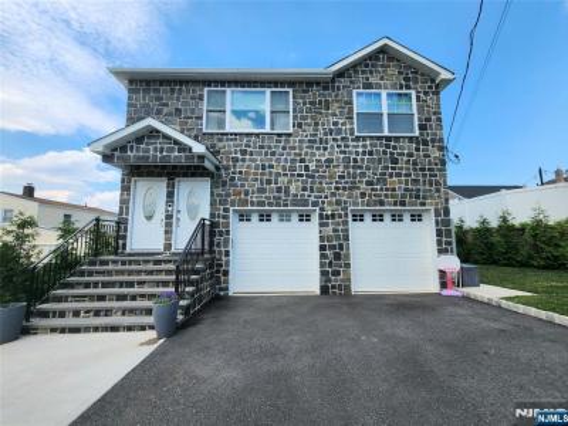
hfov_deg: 106.2
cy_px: 213
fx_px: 213
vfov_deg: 89.9
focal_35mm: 13
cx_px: 284
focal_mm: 2.2
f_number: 2.2
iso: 50
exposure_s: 1/1250
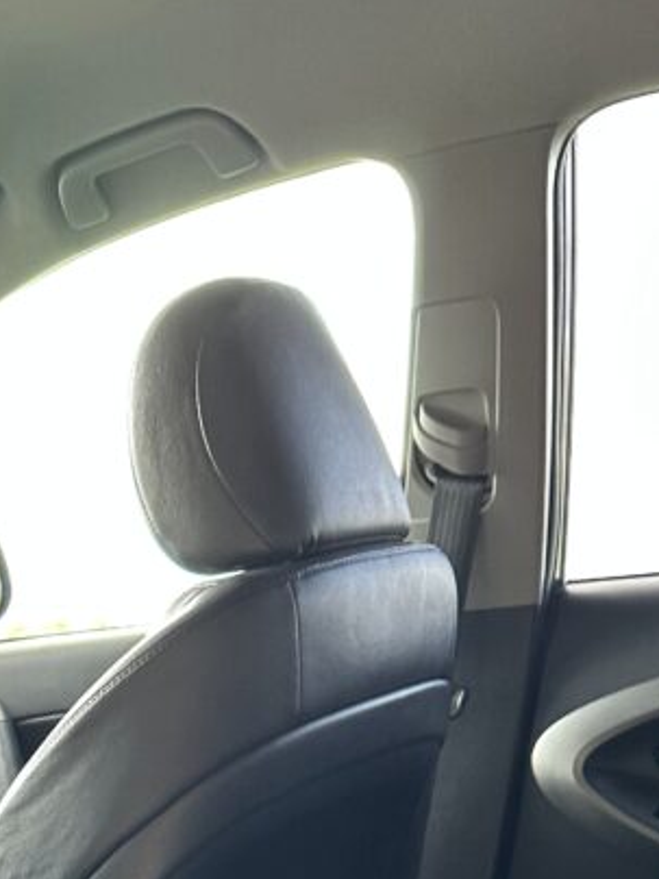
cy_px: 1132
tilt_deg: -18.3
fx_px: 1599
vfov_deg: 26.3
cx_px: -48
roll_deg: +6.6
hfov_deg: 22.1
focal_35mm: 63
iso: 250
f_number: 1.78
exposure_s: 1/75
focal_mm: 6.86
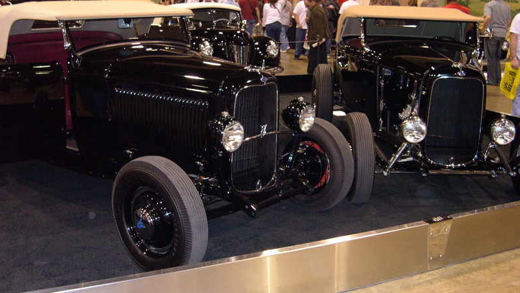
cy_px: 127
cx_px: 260
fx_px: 579
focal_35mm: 42
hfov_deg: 48.4
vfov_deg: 28.3
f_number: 2.8
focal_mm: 8
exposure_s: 1/60
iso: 400
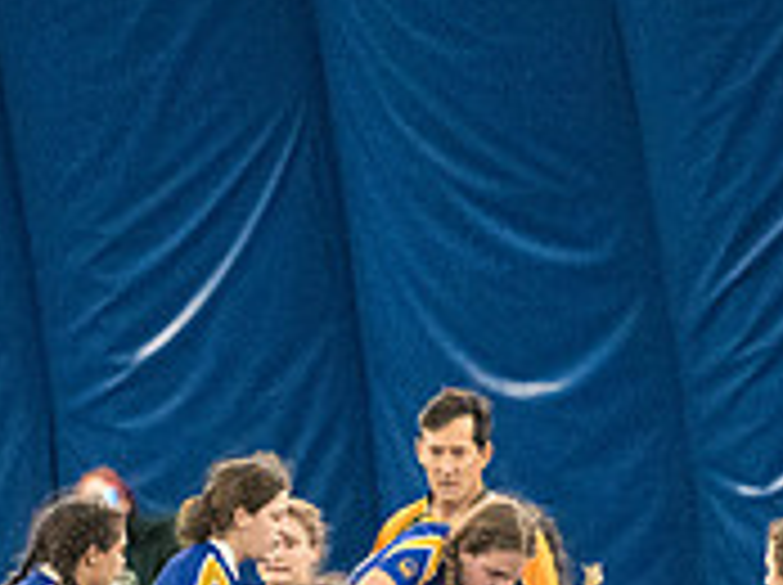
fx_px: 21730
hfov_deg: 2.1
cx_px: 508
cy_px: 562
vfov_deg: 1.5
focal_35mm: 962
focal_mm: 200
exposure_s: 1/500
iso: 12800
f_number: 2.8
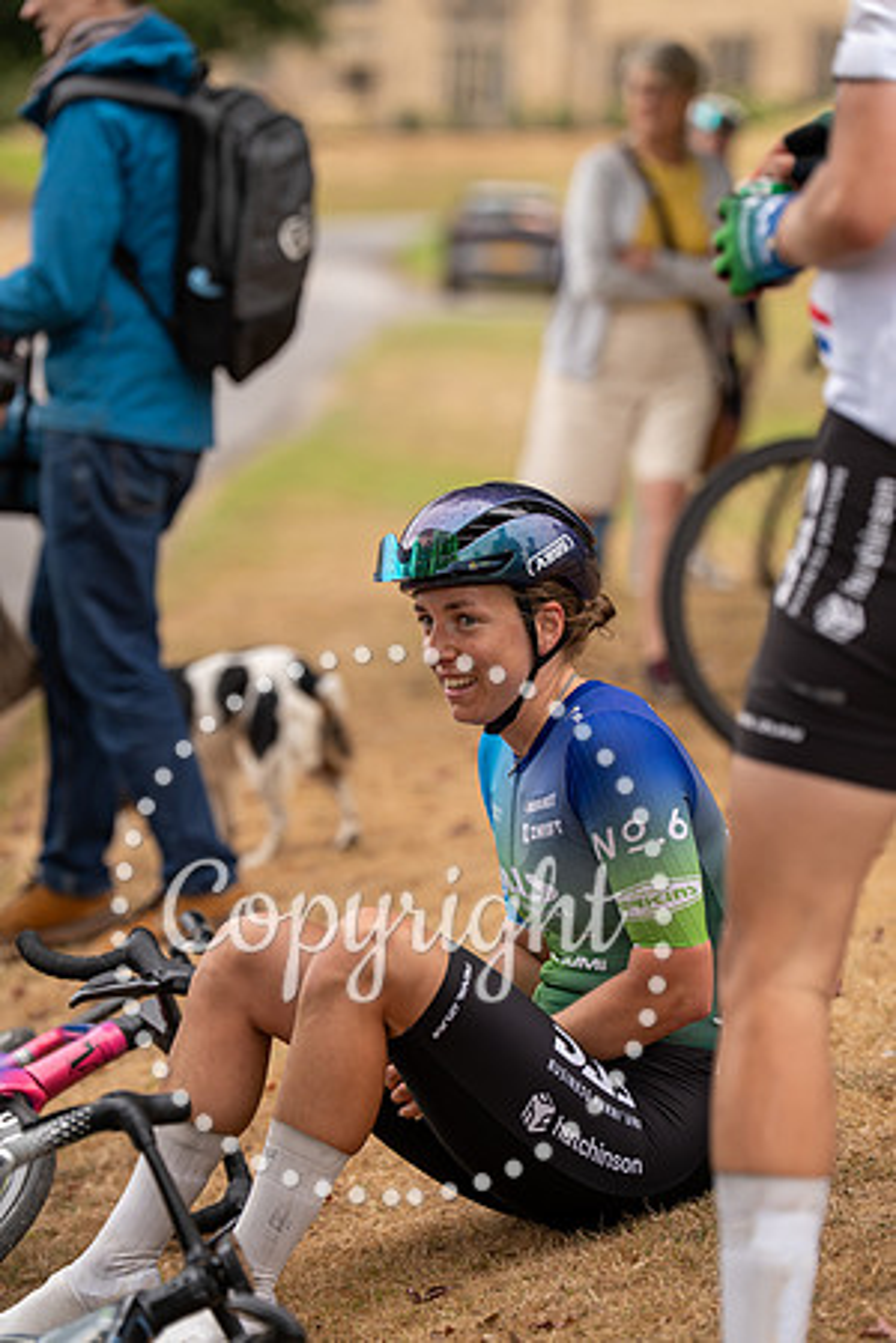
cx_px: 448
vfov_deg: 12.8
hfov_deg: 8.6
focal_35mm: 160
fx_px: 5973
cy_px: 672
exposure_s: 1/1000
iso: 250
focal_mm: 160
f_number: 3.5
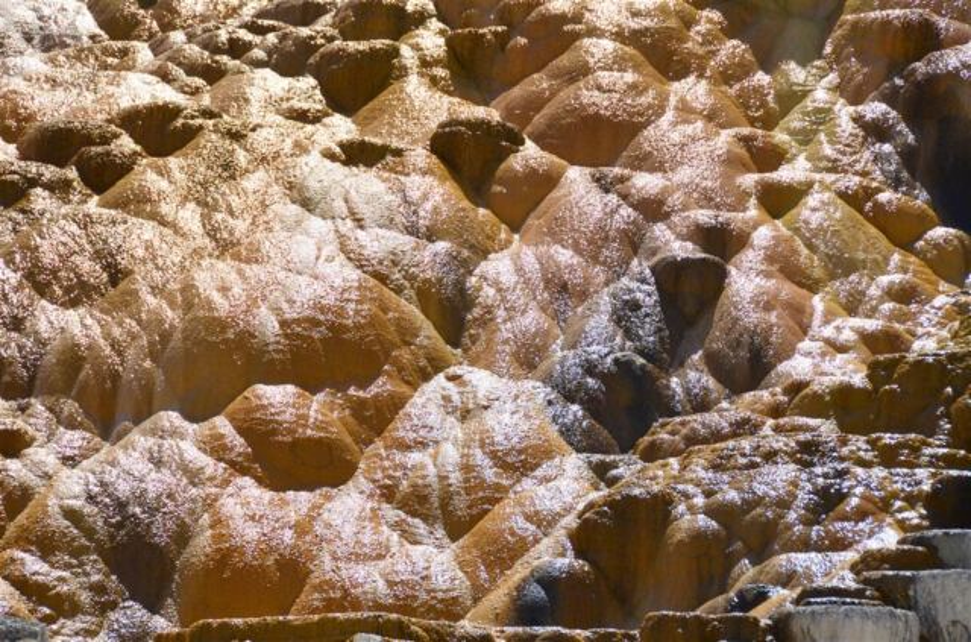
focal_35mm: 158
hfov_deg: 13.1
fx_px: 4237
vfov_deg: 8.7
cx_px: 486
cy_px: 321
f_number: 8
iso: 200
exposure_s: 1/1000
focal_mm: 105
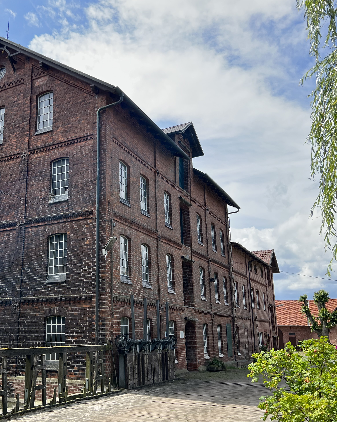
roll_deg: -0.3
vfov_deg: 51.5
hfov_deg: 41.4
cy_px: 213
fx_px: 436
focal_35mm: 35
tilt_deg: +15.3
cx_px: 98
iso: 50
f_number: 1.5
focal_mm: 5.7
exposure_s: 1/1488
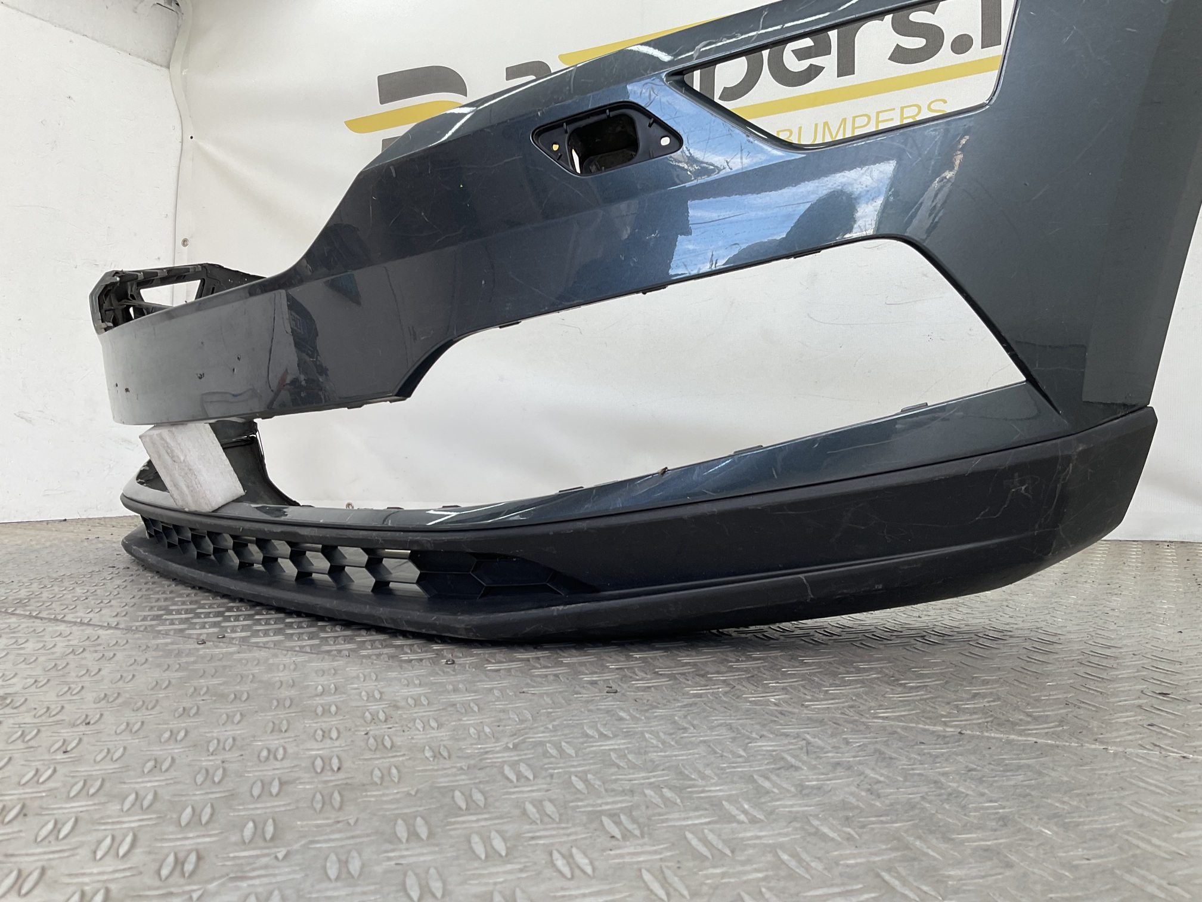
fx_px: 1007
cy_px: 451
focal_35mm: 29
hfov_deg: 61.7
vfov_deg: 48.2
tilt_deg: -3.8
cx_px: 601
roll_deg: -0.4
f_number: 1.8
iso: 16
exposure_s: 1/107
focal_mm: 3
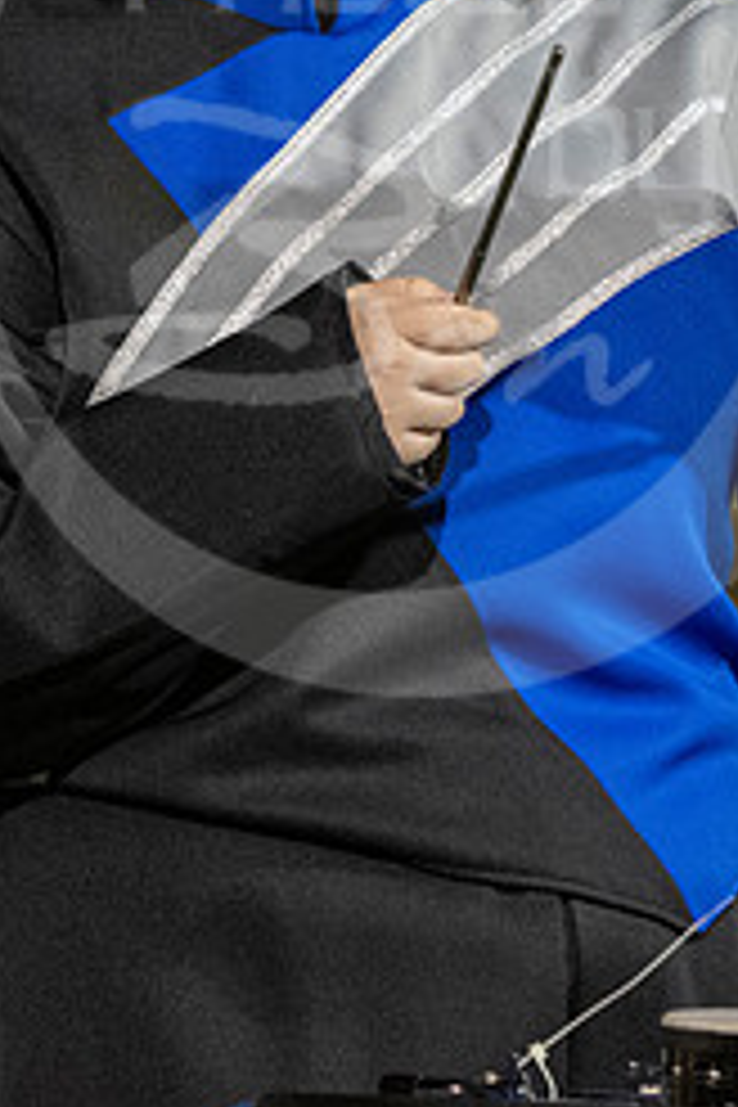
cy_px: -32
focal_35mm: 674
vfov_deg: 3.1
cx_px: 557
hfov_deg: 2.0
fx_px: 20724
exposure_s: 1/500
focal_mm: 200
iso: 4000
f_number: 2.8
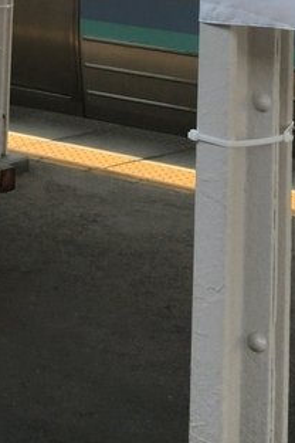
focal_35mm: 116
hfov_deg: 11.7
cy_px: -329
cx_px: -1
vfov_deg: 15.4
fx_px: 1426
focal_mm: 4.15
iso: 25
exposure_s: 1/240
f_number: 2.2
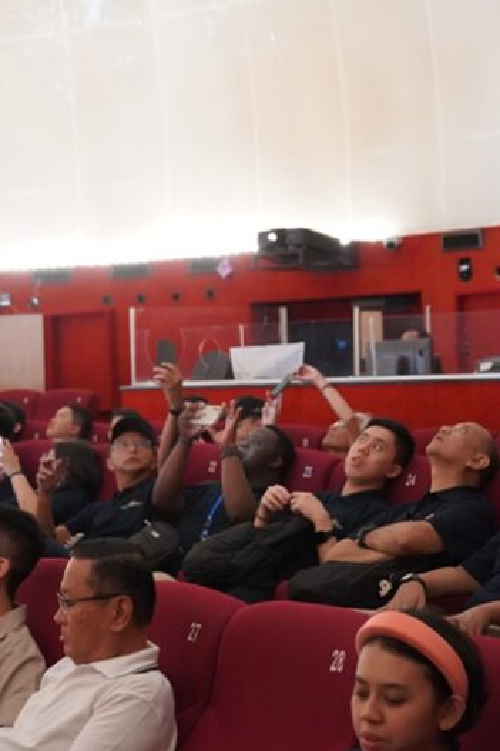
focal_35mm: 85
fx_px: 1772
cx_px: 238
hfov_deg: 16.1
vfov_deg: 23.9
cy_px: 377
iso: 12800
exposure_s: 1/40
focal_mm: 56
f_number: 5
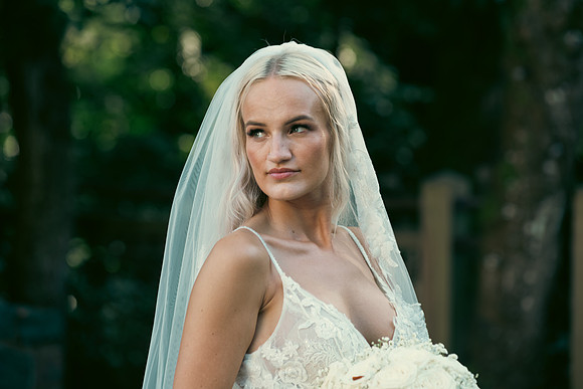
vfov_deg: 10.2
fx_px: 2187
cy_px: 194
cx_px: 292
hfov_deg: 15.2
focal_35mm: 135
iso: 160
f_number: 3.5
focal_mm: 135
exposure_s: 1/200
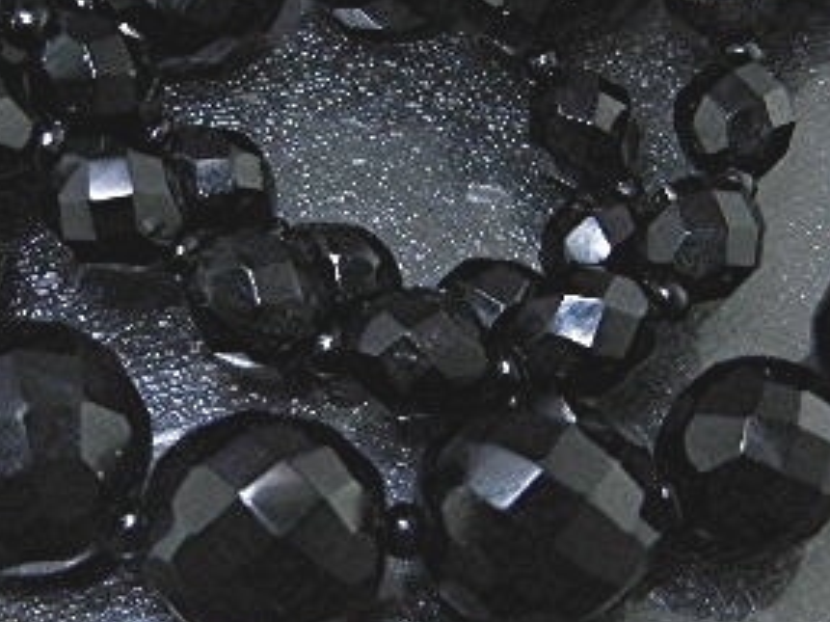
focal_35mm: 67
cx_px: 393
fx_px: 1606
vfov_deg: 21.7
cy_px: 148
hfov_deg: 29.0
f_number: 7
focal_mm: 5.4
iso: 800
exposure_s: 1/30
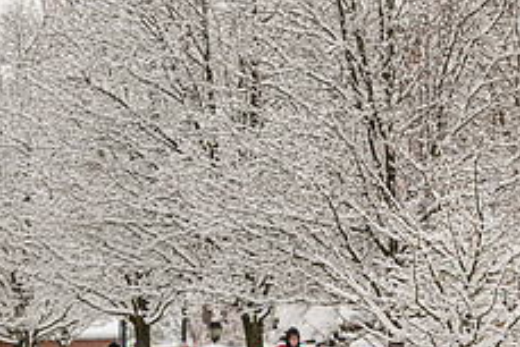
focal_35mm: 309
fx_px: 4466
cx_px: 475
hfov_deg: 6.6
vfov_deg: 4.5
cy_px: 144
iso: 125
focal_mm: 122
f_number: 3.5
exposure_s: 1/500
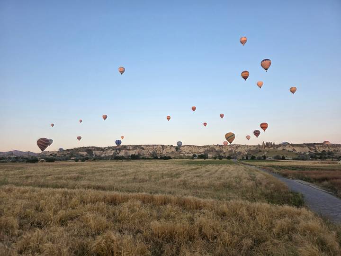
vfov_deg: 58.9
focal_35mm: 23
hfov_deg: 73.9
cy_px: 128
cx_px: 170
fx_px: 227
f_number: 1.7
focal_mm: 6.3
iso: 50
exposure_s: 1/359
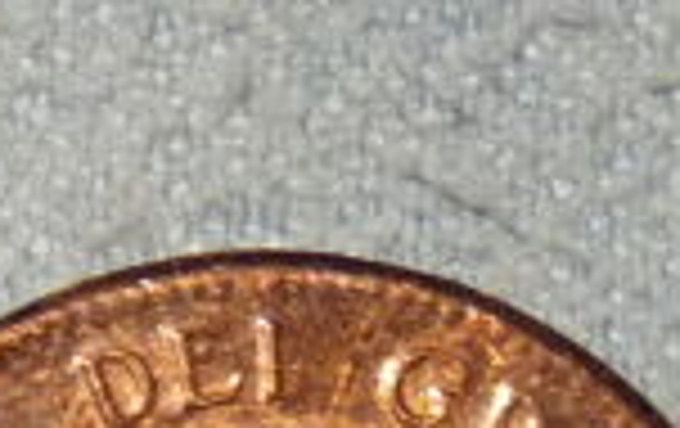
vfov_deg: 2.1
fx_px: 11623
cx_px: -441
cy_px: 870
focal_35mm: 626
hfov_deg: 3.3
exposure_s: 1/40
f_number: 3.4
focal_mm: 14.9
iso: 250
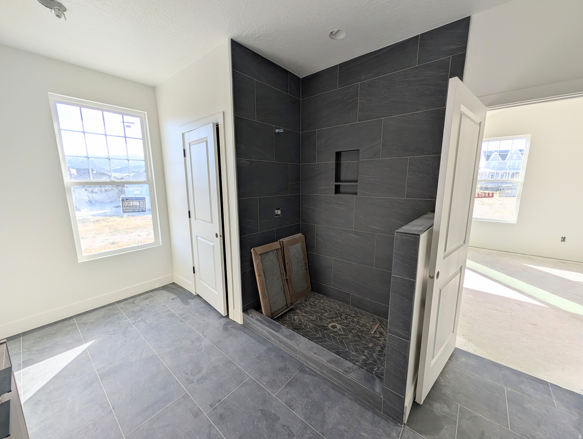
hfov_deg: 110.5
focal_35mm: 12
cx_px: 292
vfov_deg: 94.6
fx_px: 202
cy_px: 220
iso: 67
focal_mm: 2.02
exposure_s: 1/450
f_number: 1.7
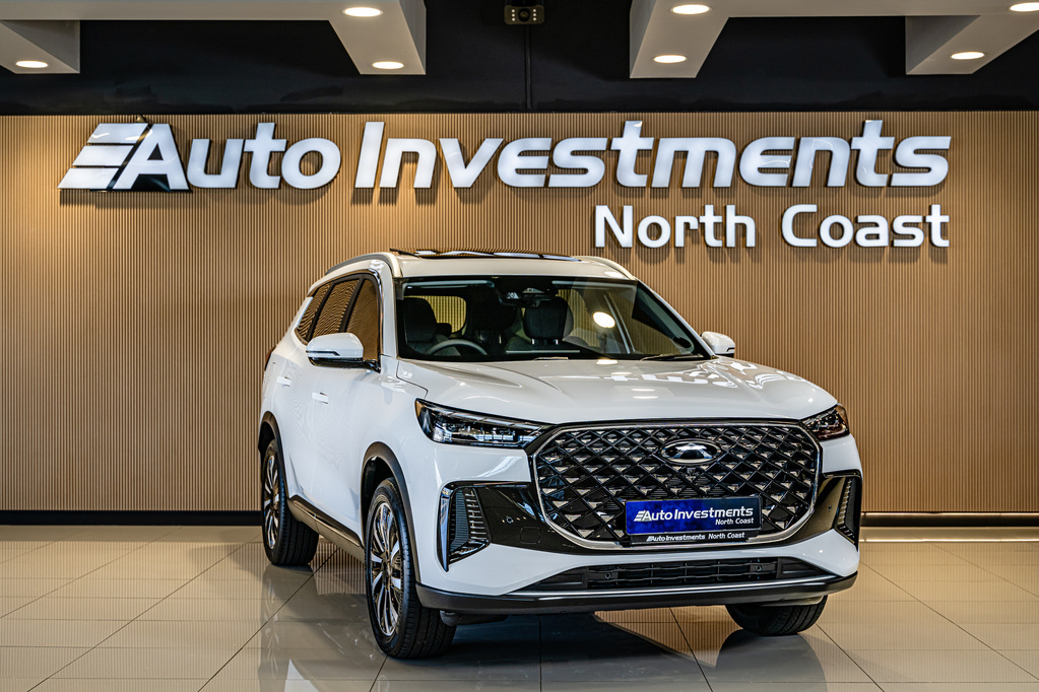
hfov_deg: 39.6
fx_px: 1443
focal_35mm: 50
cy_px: 346
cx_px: 520
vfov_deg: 27.0
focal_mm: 50
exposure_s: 1/125
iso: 320
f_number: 4
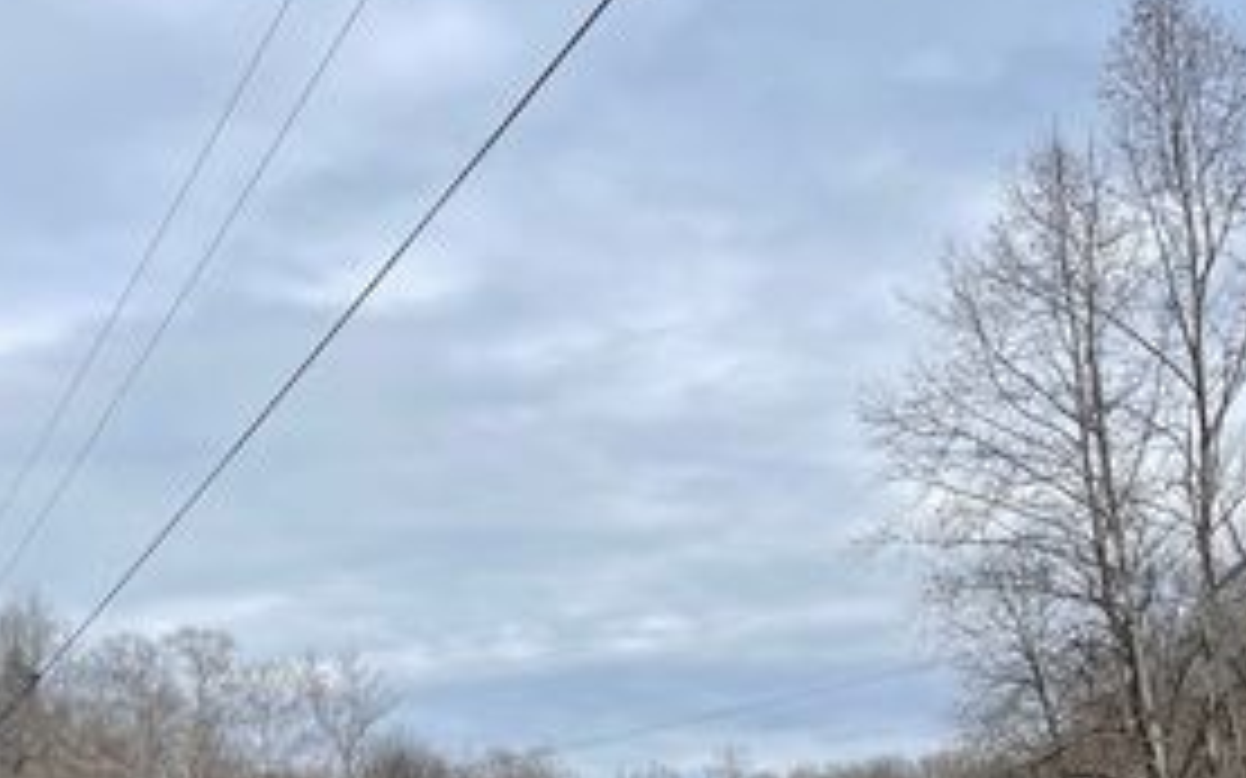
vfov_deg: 22.2
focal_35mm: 55
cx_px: 843
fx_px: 1867
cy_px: 863
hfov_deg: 36.5
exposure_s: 1/2247
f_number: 1.6
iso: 32
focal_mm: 5.1
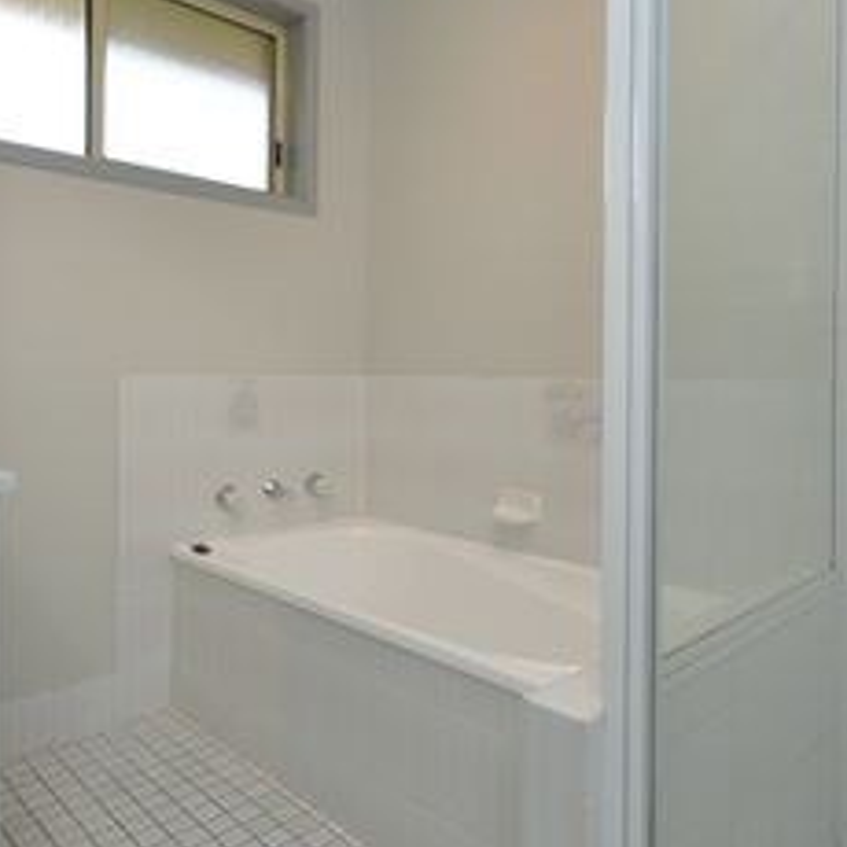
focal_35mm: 26
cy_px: 366
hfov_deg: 60.8
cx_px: 475
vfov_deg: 60.7
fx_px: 720
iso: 800
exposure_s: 1/60
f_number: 4
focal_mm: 10
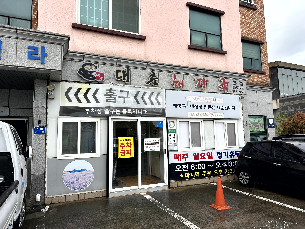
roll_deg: +1.5
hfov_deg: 71.6
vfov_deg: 56.8
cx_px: 152
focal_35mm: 24
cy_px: 114
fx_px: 211
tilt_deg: +4.7
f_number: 1.78
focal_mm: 6.86
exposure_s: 1/816
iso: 80
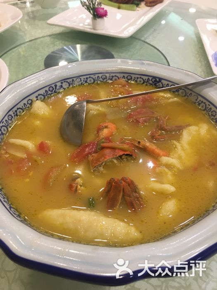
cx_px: 108
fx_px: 242
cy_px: 145
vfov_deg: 61.7
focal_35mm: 29
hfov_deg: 48.2
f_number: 2.2
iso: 80
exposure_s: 1/33
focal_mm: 4.15
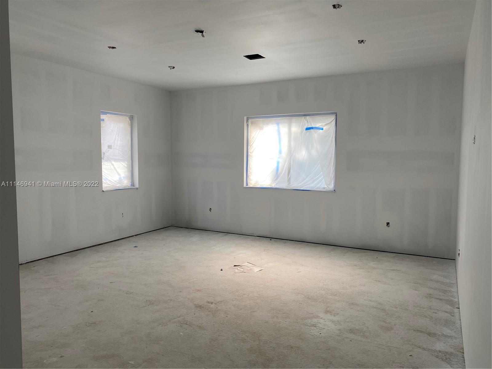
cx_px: 246
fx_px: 370
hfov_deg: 67.3
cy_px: 184
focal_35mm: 26
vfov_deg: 53.1
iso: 32
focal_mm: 4.25
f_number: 1.8
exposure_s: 1/143
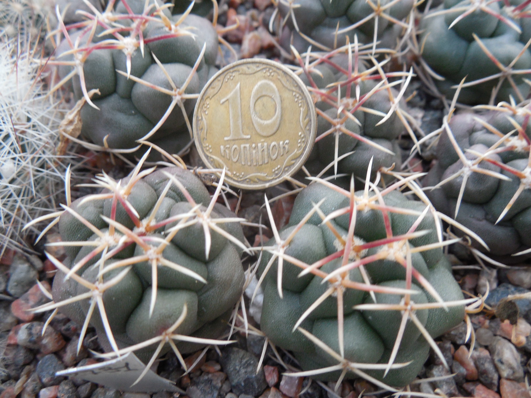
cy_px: 199
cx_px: 266
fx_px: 476
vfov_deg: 45.4
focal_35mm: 31
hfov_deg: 58.4
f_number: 3.6
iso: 250
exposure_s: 1/30
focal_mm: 5.6
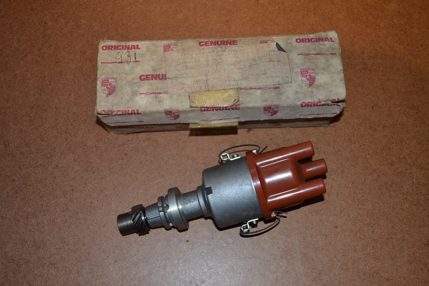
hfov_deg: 45.0
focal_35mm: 44
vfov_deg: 30.8
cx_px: 214
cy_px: 143
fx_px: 518
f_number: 4.5
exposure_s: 1/60
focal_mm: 29
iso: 800
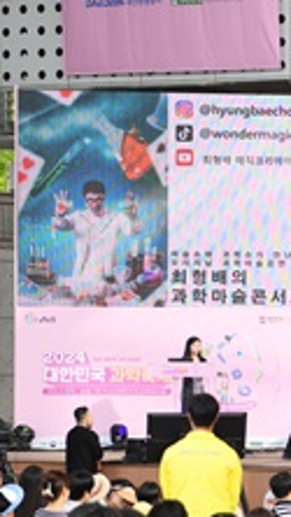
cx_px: 568
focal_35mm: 198
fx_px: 2714
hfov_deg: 6.0
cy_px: 333
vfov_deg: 10.9
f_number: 3.2
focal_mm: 70
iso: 400
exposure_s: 1/800
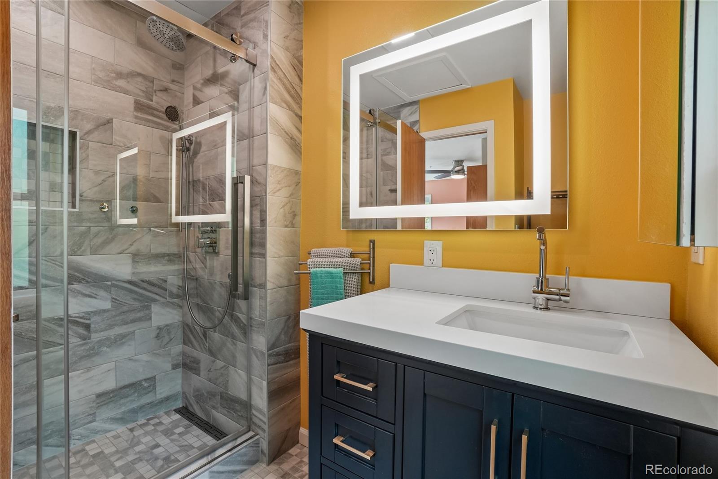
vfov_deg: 77.3
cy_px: 240
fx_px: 299
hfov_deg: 100.4
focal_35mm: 15
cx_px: 359
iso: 400
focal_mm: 10
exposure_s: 1/40
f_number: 8
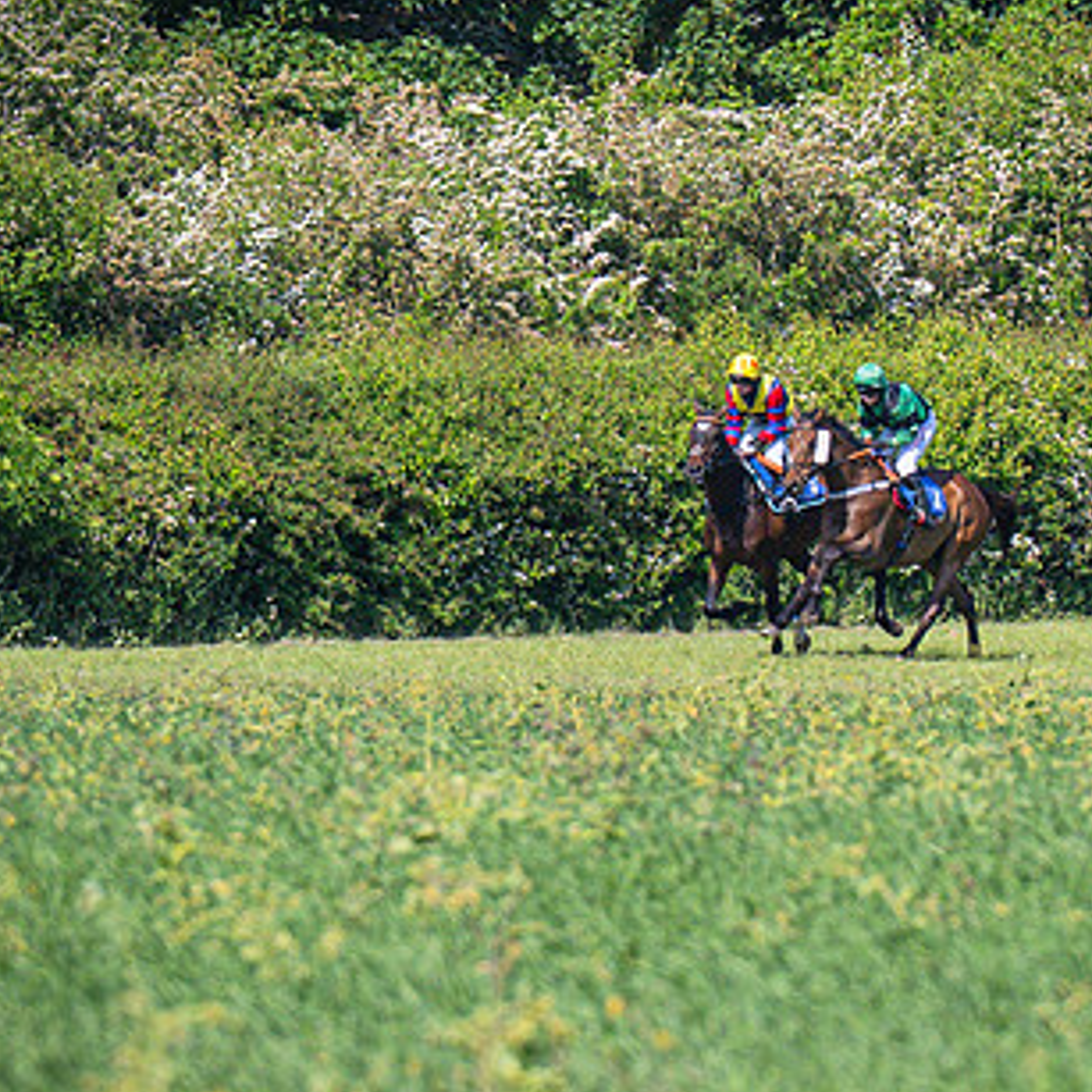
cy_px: 618
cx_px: 832
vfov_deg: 1.7
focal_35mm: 1004
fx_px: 35833
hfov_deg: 1.7
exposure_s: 1/2000
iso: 400
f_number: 5
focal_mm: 200
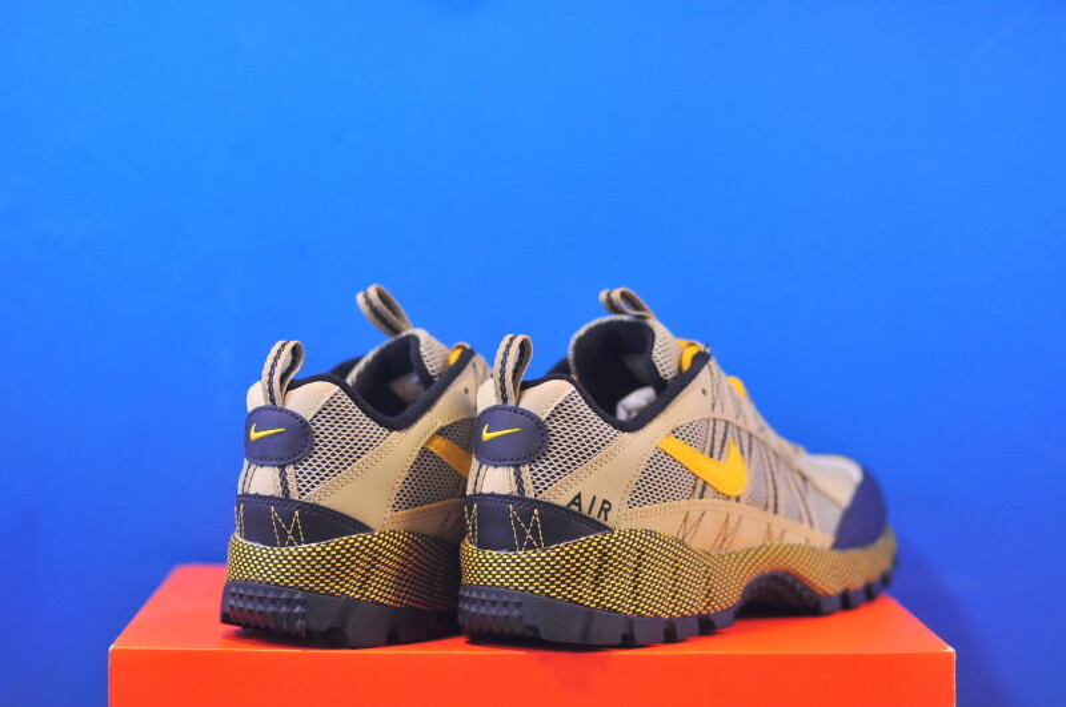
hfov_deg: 27.0
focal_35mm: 75
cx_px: 533
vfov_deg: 18.1
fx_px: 2218
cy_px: 354
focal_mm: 50
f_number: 2.2
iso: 250
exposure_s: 1/320
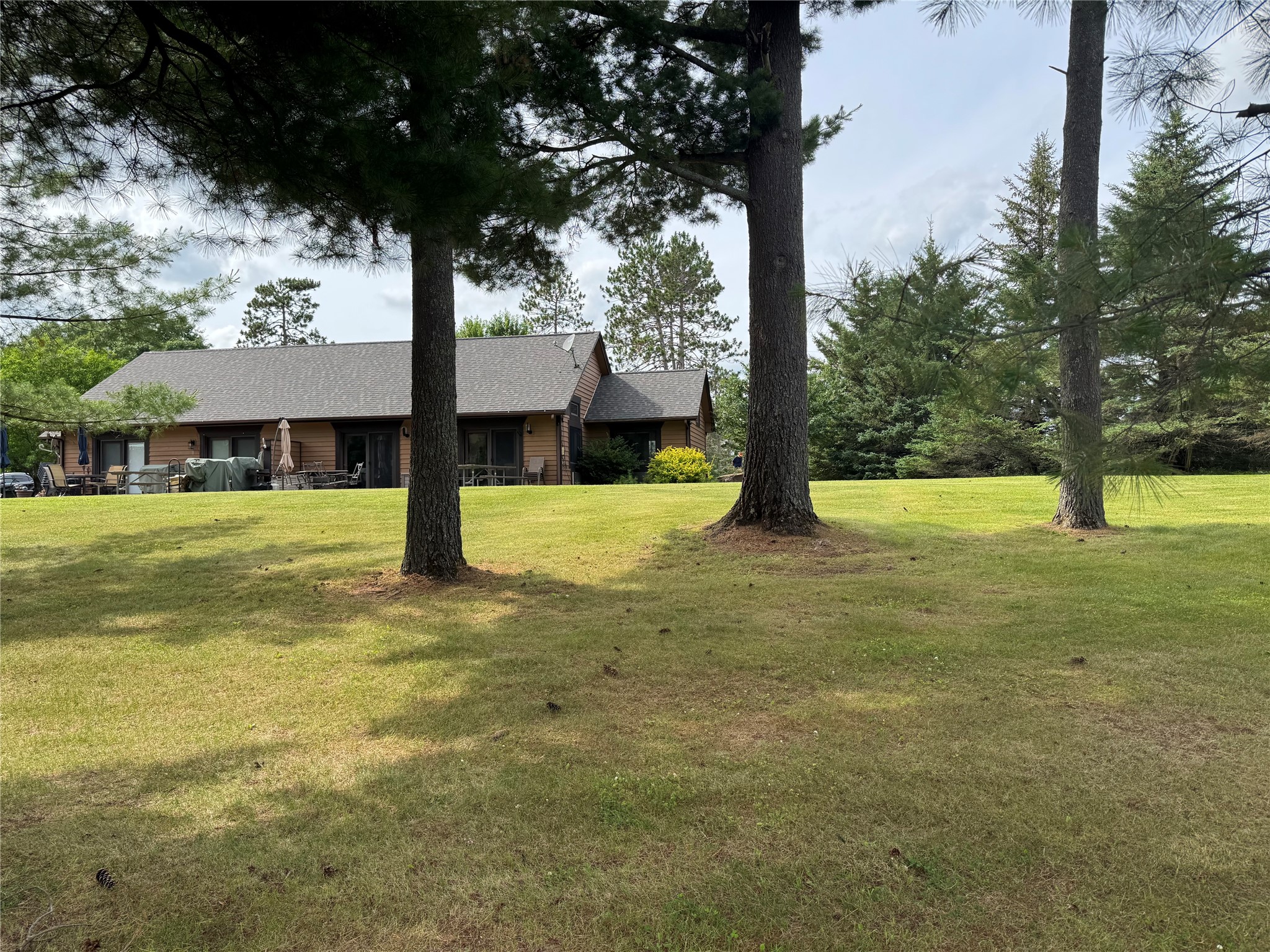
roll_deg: +1.2
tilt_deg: +0.3
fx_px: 881
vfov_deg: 56.8
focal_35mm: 24
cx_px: 635
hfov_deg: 71.6
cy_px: 476
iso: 80
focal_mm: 6.76
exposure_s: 1/1637
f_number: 1.78
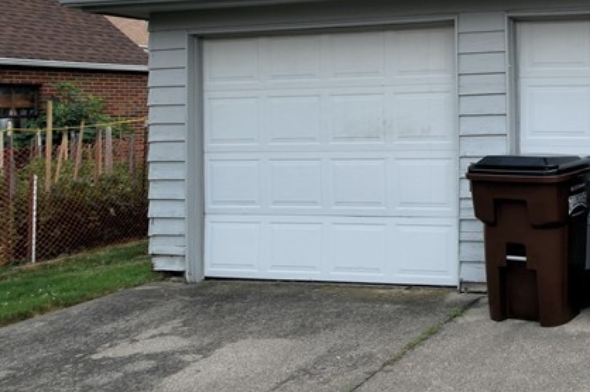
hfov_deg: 42.3
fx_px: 639
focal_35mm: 39
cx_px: 600
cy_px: 89
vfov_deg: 33.3
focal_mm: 10
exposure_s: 1/320
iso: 200
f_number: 9
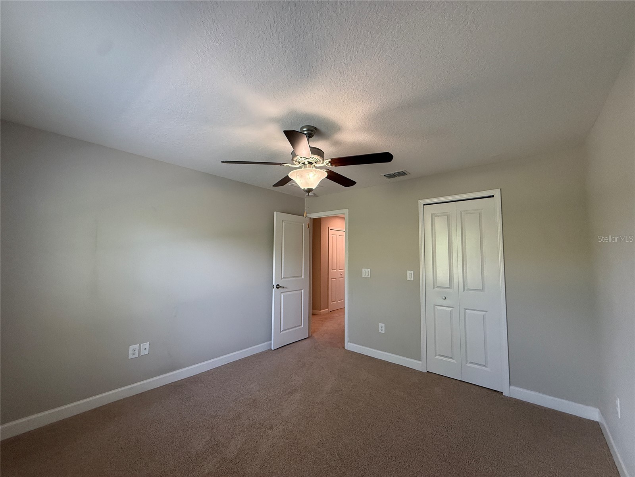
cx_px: 318
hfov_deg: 102.1
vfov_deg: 85.7
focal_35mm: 14
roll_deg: -0.9
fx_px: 257
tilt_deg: +4.8
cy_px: 238
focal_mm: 2.22
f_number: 2.2
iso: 320
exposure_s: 1/120
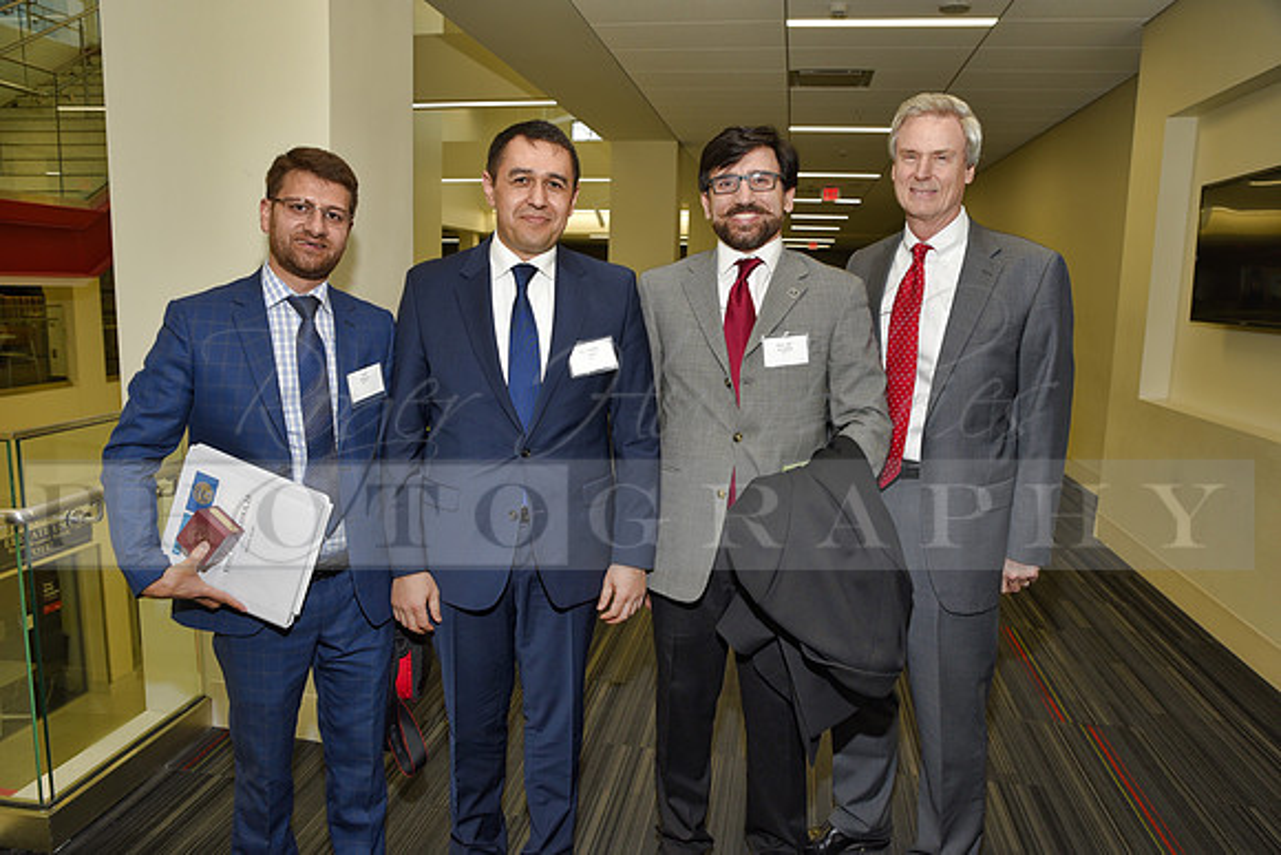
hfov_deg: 69.4
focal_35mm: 26
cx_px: 640
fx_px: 925
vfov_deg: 49.6
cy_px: 428
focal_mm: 26
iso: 200
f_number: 5
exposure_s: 1/60
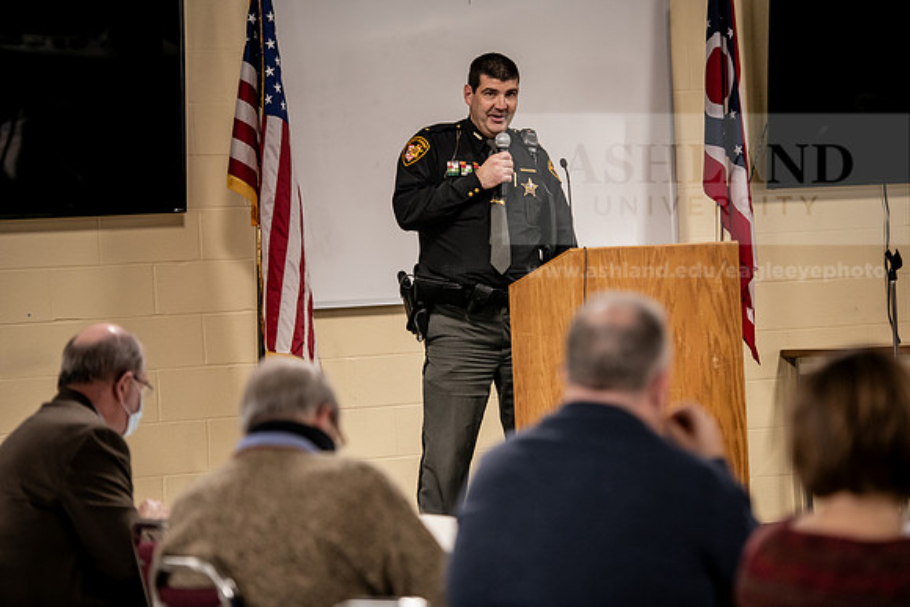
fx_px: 3413
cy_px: 304
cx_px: 455
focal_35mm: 135
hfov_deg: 15.2
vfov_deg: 10.2
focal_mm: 135
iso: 1600
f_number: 3.2
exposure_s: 1/200
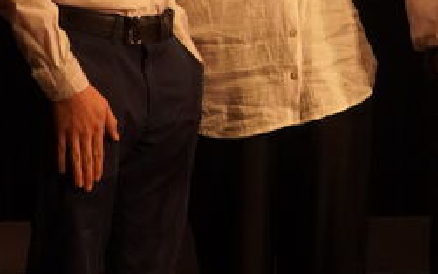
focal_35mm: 220
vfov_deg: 5.9
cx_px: 393
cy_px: -118
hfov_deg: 9.5
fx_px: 2622
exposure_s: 1/160
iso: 1600
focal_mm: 45
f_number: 4
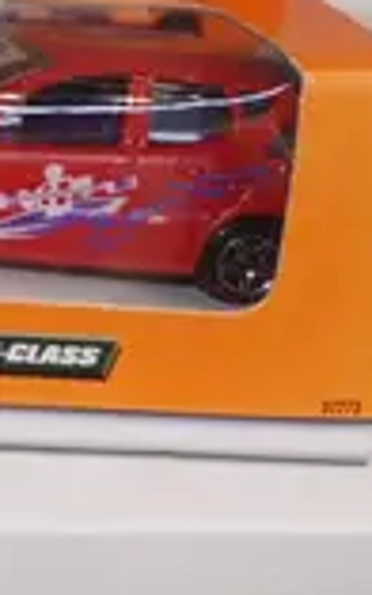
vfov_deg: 11.3
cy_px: -250
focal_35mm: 180
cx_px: -1386
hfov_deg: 5.7
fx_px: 2922
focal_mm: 13
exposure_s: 1/60
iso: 1000
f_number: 5.6
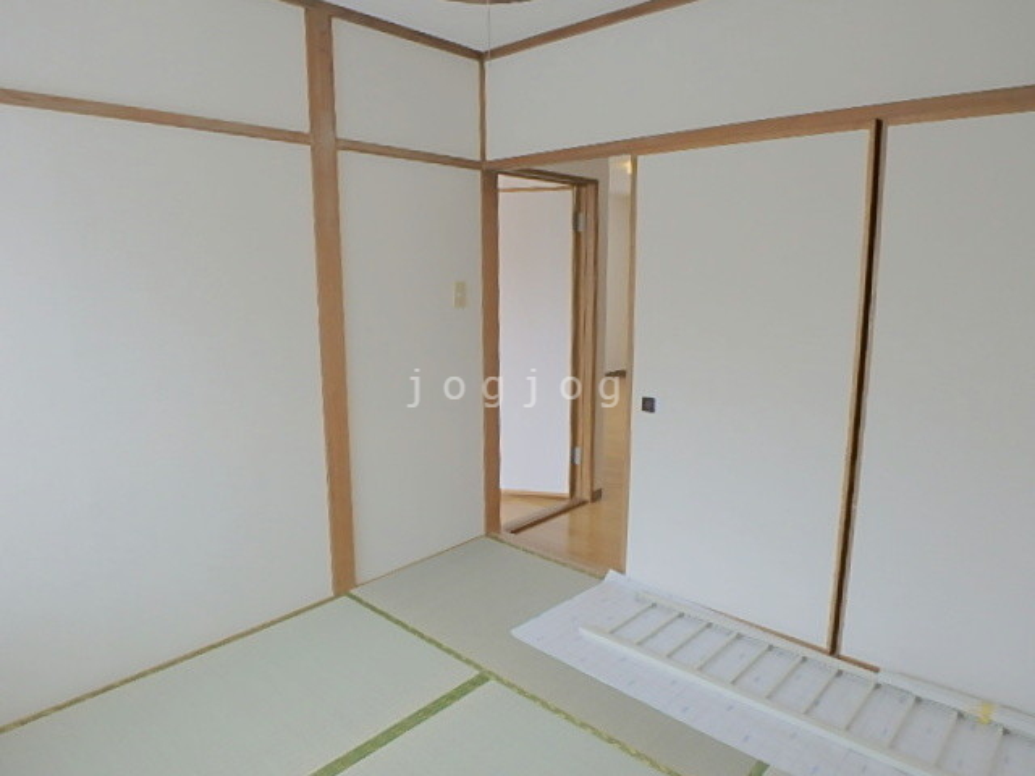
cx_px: 518
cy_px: 388
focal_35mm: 21
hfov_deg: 79.0
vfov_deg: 63.4
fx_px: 628
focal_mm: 3.7
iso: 160
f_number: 3.5
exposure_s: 1/60
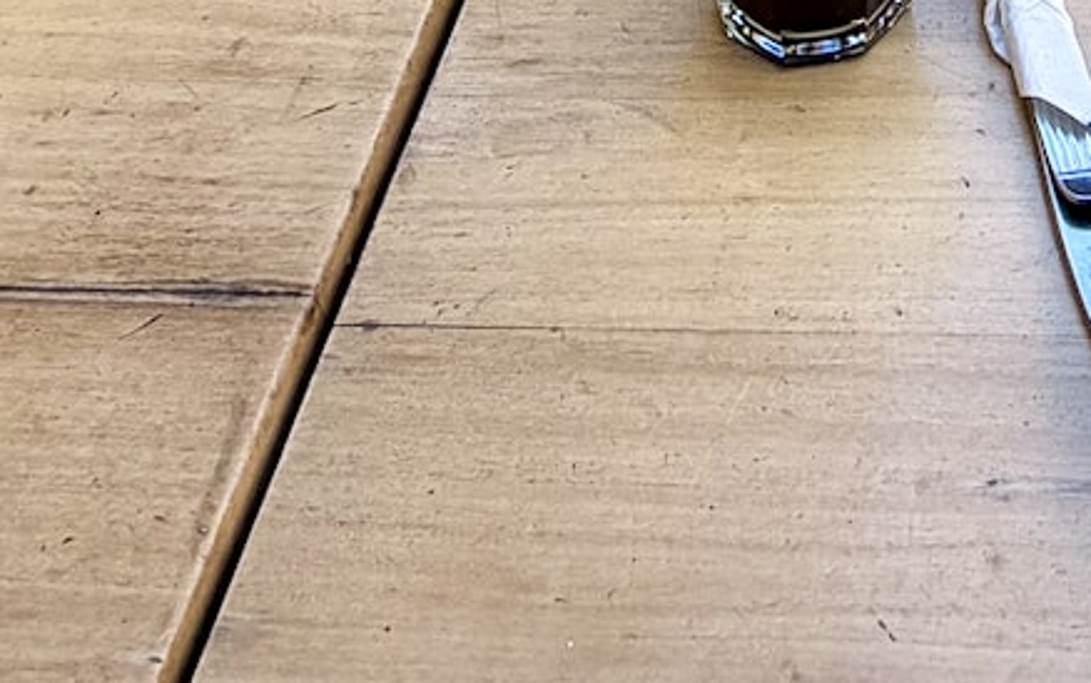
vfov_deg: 14.5
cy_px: -872
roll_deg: +1.1
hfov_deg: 29.6
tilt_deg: -20.4
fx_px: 1933
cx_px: 1071
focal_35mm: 65
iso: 50
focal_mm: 2.22
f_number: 2.2
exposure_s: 1/335
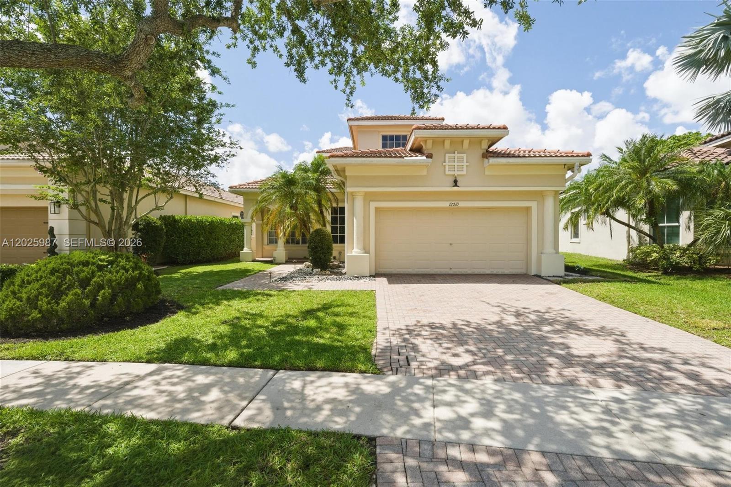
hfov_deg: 96.7
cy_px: 244
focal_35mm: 16
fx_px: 325
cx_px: 366
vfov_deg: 73.7
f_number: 8
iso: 100
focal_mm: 16
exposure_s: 1/125
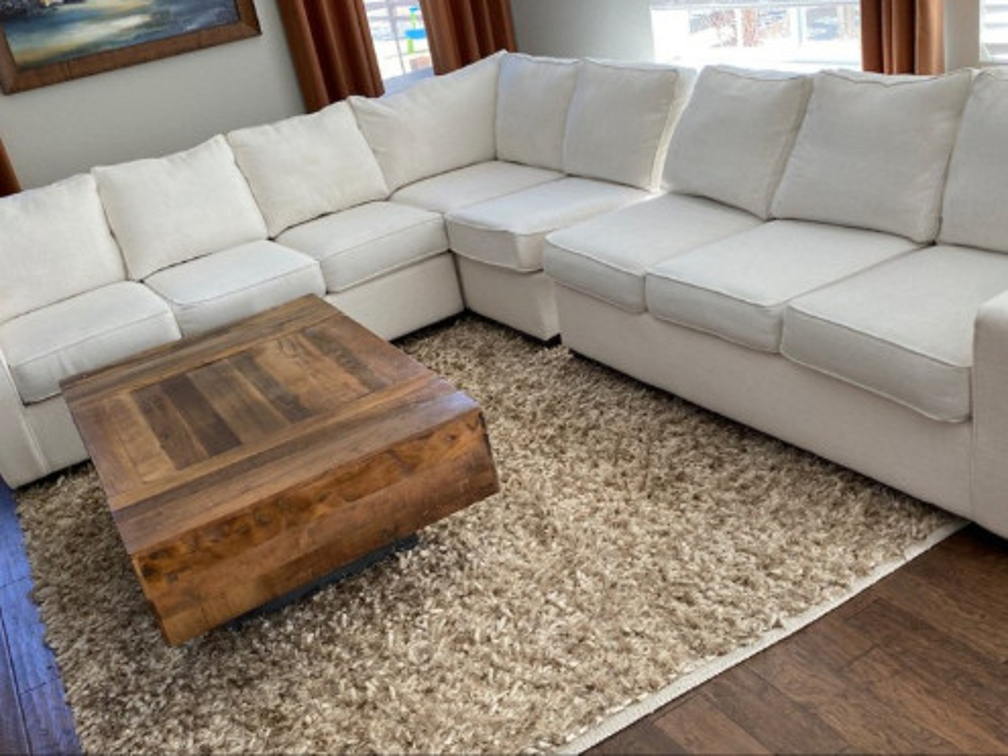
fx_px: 1659
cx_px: 504
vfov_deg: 25.6
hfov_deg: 33.8
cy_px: 378
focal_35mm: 57
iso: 20
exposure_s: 1/23
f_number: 2.8
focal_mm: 6.6
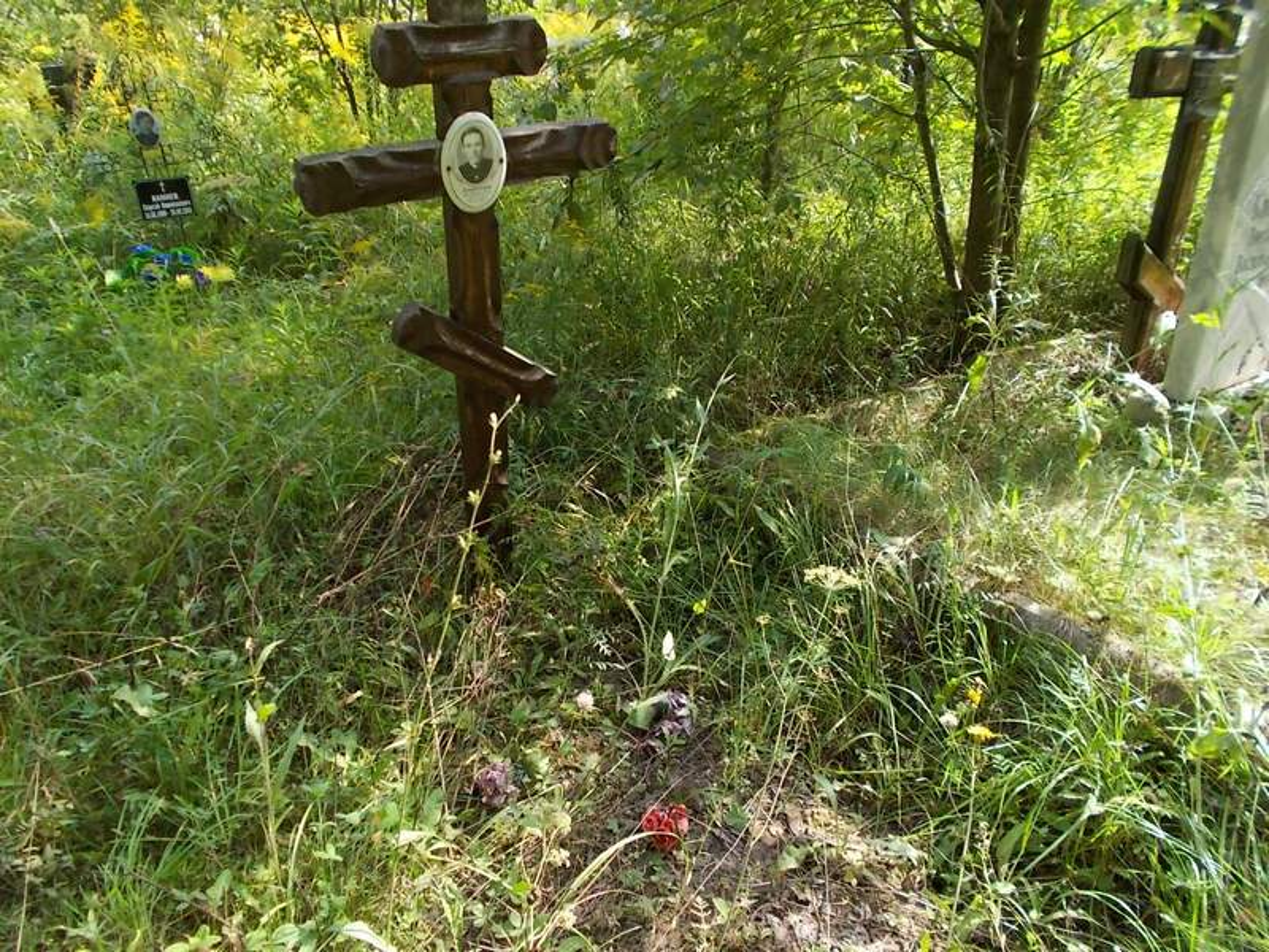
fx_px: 953
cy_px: 476
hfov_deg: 67.3
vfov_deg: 53.1
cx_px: 634
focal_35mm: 26
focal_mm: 4.6
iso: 80
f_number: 3.2
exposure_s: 1/125
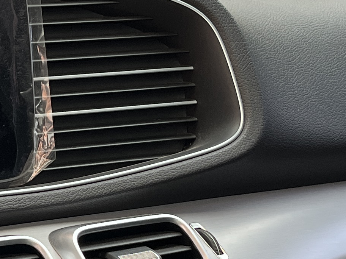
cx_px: 37
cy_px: 235
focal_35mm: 115
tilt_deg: -8.1
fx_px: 1149
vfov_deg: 12.8
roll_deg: +0.9
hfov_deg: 16.9
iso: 100
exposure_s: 1/105
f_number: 1.6
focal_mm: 5.1
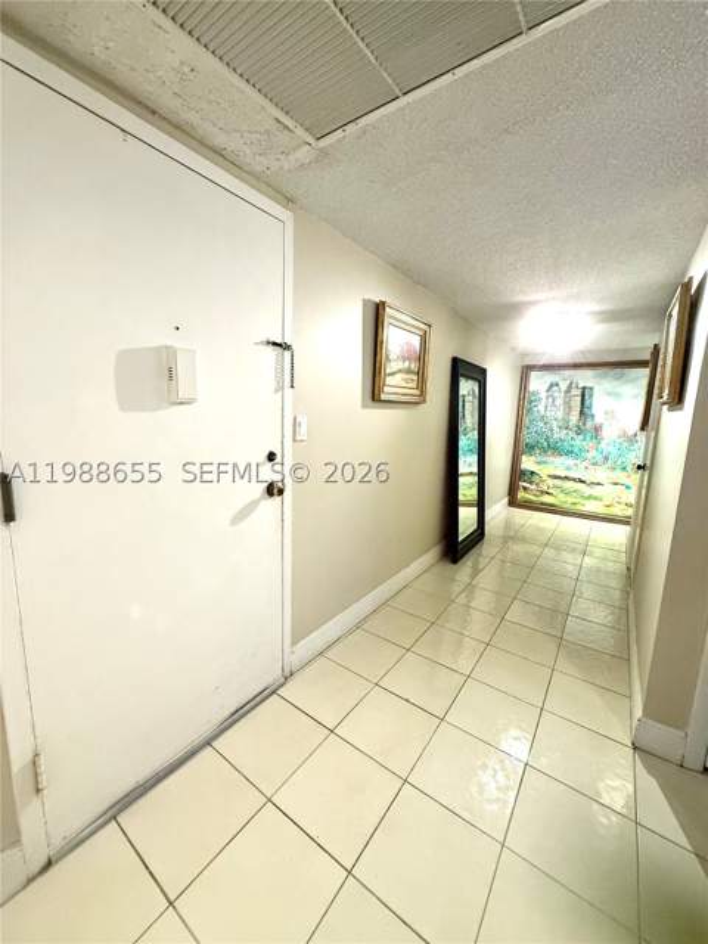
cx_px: 354
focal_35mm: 14
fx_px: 382
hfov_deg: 85.7
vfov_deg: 102.1
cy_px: 472
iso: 500
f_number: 2.2
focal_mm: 2.22
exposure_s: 1/60
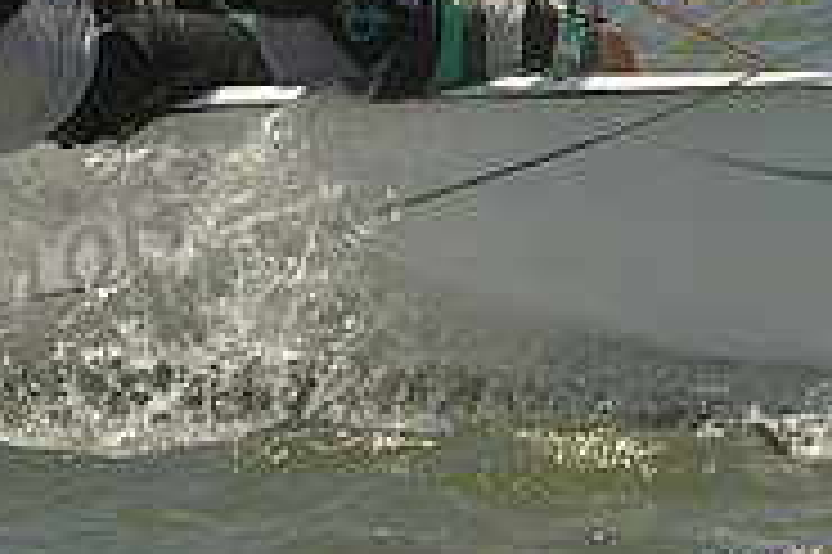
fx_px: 20989
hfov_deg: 2.3
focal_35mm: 909
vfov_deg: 1.5
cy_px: -61
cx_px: 702
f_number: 10
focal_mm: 290
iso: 280
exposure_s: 1/1250
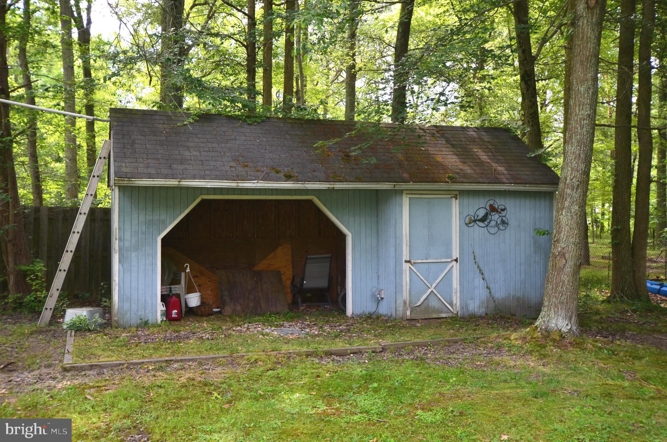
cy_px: 221
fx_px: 666
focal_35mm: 36
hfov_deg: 53.2
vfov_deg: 36.7
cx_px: 334
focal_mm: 24
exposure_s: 1/80
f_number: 8
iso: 400
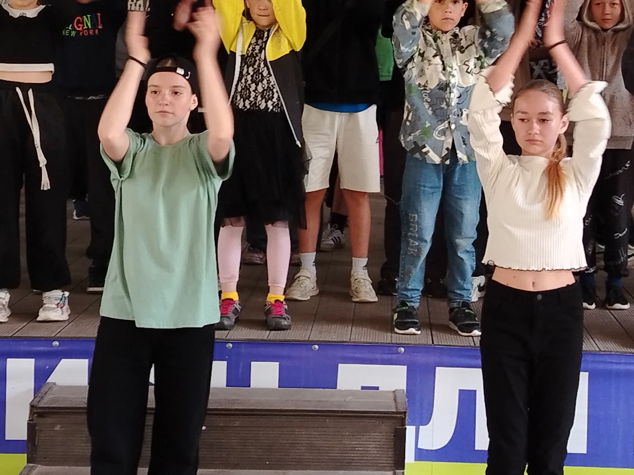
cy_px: 99
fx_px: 1575
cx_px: 405
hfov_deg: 22.7
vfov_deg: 17.0
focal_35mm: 86
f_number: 1.75
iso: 453
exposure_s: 1/100
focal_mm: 5.25
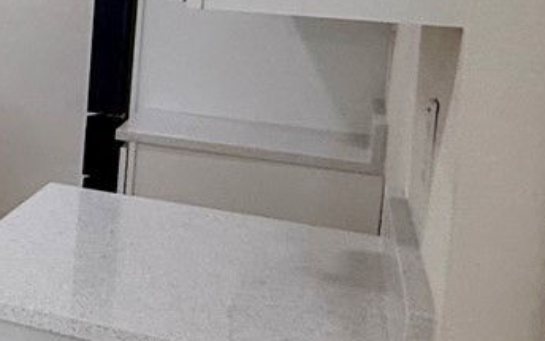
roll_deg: +0.0
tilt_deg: -1.8
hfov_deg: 24.0
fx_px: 1025
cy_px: 16
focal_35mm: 69
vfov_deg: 18.5
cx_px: -255
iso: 100
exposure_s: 1/120
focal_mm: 2.22
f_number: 2.2
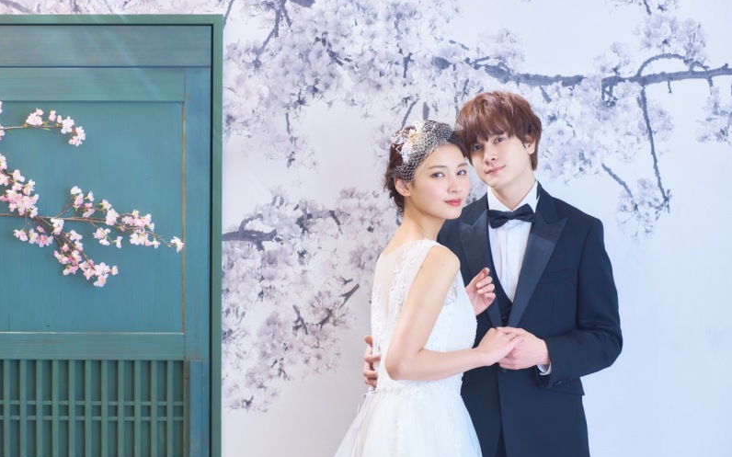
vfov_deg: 15.9
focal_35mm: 82
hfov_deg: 25.2
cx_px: 366
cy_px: 243
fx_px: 1635
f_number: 4
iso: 500
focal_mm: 80
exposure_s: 1/80
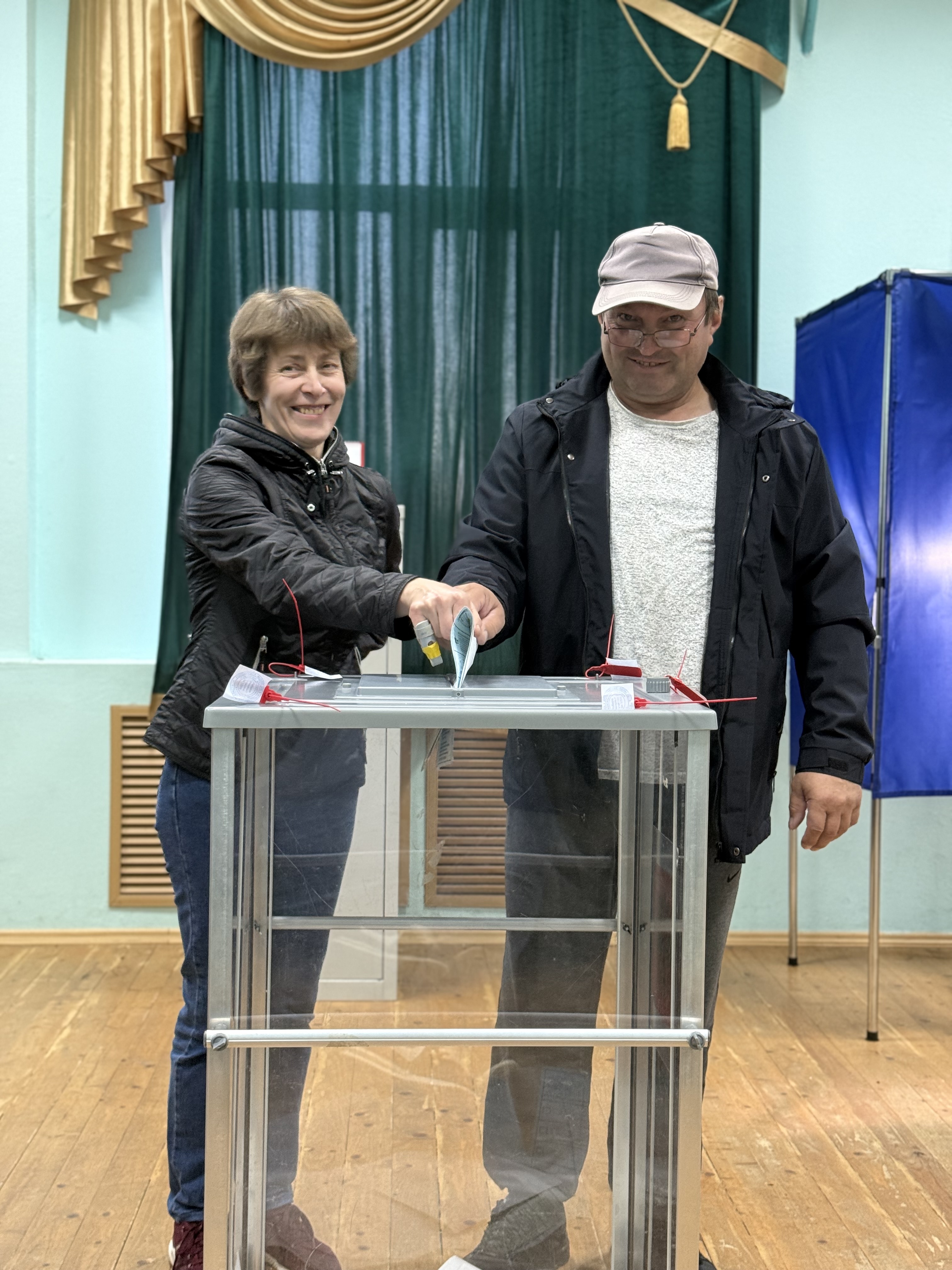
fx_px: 1760
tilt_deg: -2.1
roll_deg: -1.7
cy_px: 635
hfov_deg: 30.3
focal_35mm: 48
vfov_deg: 39.7
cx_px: 476
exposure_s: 1/33
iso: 250
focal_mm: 6.76
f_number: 1.78
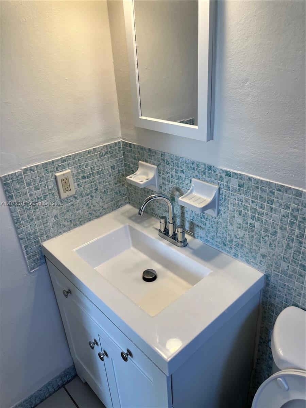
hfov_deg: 53.1
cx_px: 153
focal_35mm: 26
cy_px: 204
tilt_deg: -23.7
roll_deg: +0.7
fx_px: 306
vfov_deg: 67.3
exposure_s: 1/157
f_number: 1.6
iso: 40
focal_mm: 5.1
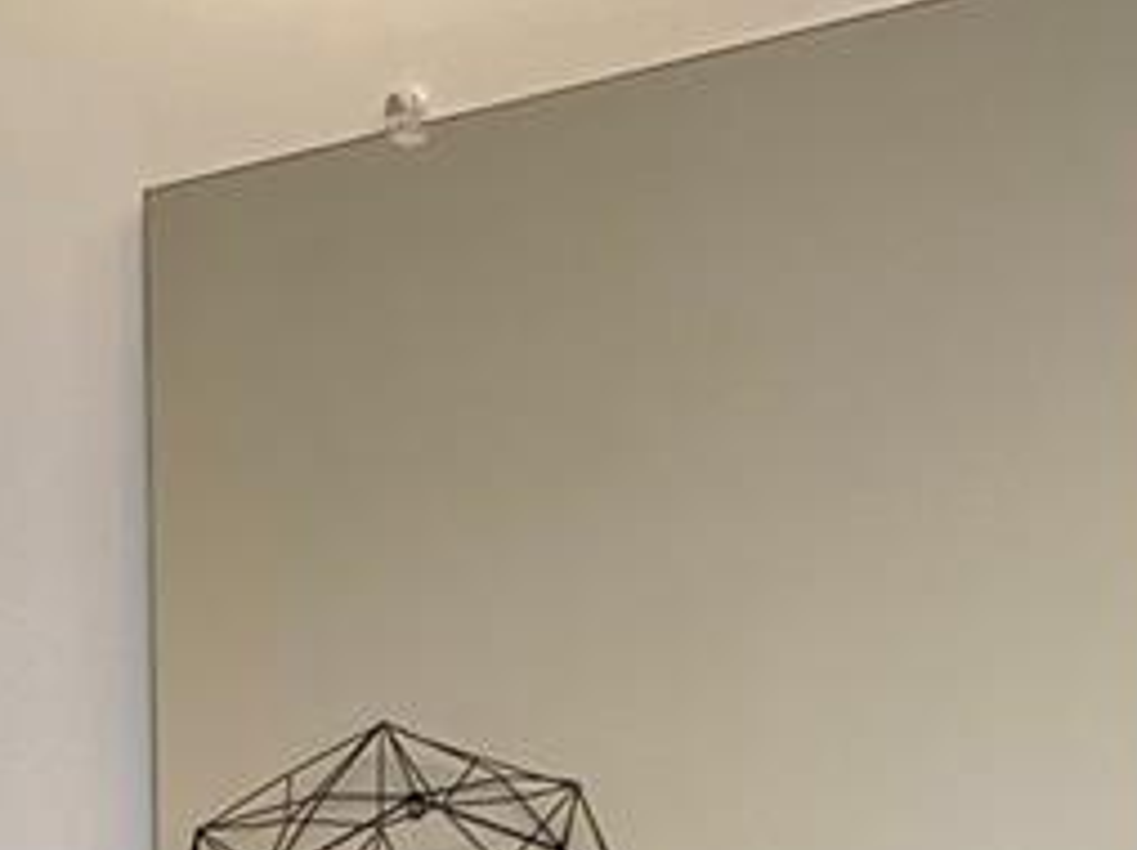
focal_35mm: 123
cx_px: -609
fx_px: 4036
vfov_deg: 10.4
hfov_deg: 14.8
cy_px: 2027
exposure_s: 1/60
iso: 64
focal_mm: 4.25
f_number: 1.8
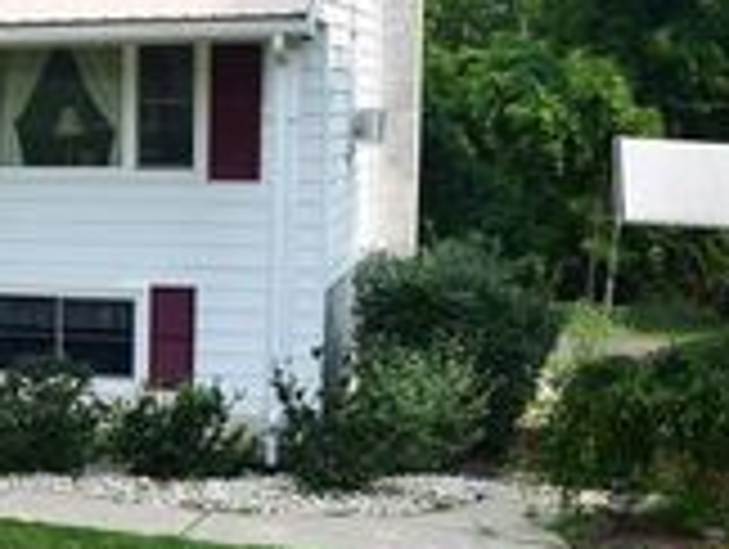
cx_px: -351
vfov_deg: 18.4
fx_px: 1687
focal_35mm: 80
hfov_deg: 20.9
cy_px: 360
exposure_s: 1/400
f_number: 10
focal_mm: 18
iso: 250
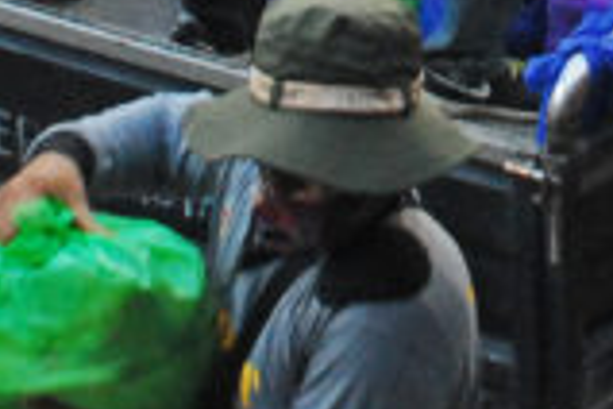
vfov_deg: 6.5
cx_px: 675
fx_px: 3456
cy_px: -509
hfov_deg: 10.0
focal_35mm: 203
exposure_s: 1/200
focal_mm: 24
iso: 2000
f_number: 4
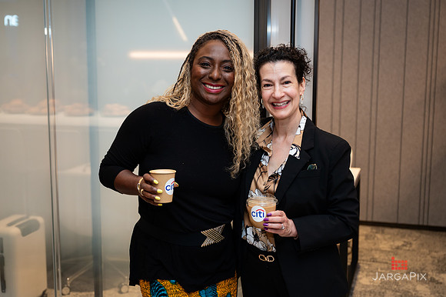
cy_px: 141
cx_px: 223
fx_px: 565
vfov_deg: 29.4
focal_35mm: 46
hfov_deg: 43.1
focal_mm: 43
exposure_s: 1/160
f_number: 3.2
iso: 400
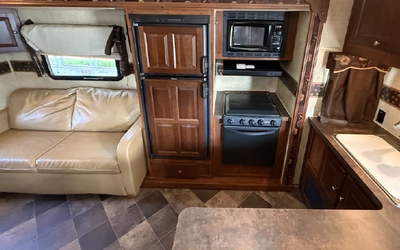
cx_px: 222
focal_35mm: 18
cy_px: 87
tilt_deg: -20.3
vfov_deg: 63.6
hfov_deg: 90.7
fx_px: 196
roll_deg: -3.5
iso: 1000
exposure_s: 1/60
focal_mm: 2.22
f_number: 2.2
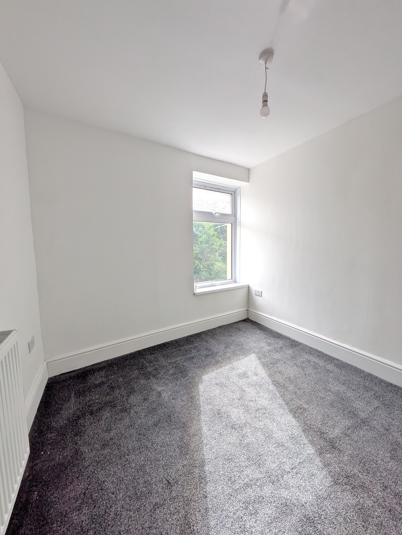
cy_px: 268
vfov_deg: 102.0
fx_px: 217
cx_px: 201
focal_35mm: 14
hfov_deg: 85.7
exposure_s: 1/269
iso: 48
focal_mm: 1.83
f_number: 2.2
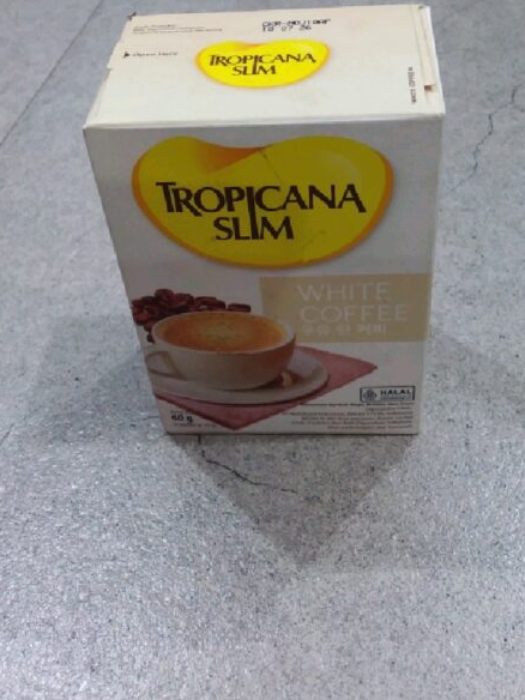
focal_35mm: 37
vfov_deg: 49.7
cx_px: 259
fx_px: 748
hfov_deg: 38.7
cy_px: 266
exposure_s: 1/15
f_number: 1.9
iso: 109
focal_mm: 2.91
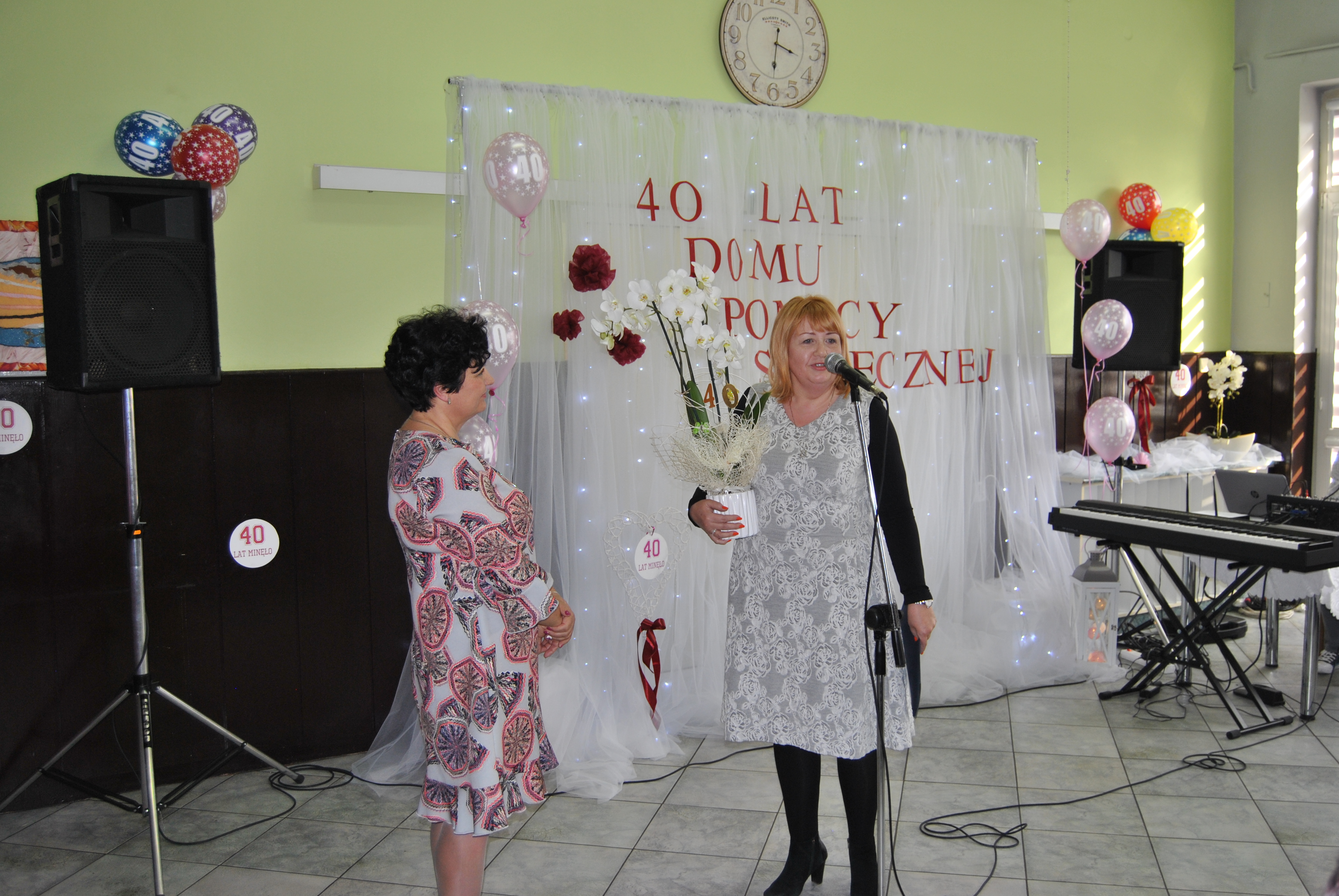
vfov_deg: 38.5
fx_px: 1285
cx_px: 670
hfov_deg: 55.0
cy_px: 448
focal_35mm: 34
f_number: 3.8
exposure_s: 1/60
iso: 200
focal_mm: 23
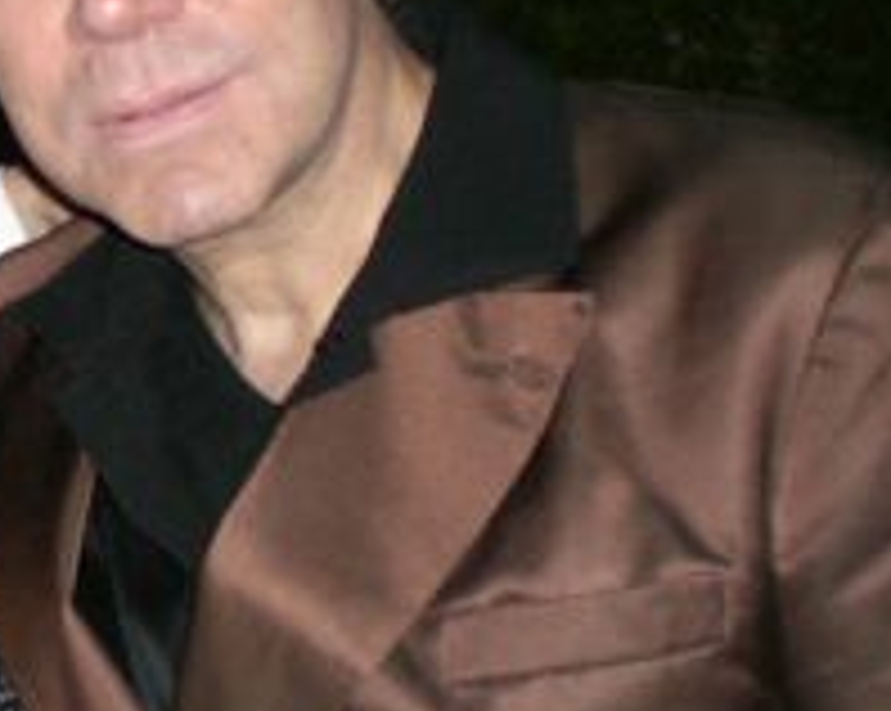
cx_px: -284
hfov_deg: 15.3
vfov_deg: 12.8
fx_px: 3161
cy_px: 194
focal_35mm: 120
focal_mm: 6.3
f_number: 3.1
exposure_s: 1/60
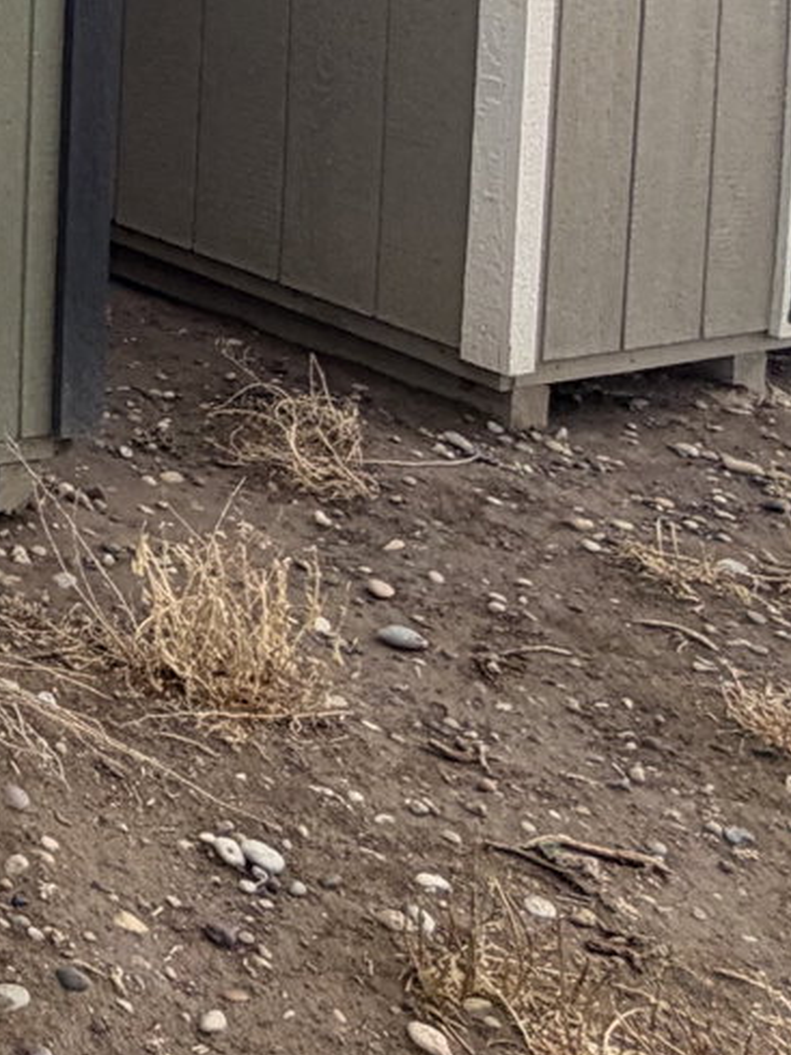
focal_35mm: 61
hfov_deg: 16.4
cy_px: -255
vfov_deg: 27.4
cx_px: -907
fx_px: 1860
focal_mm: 2.22
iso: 40
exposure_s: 1/602
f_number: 2.2
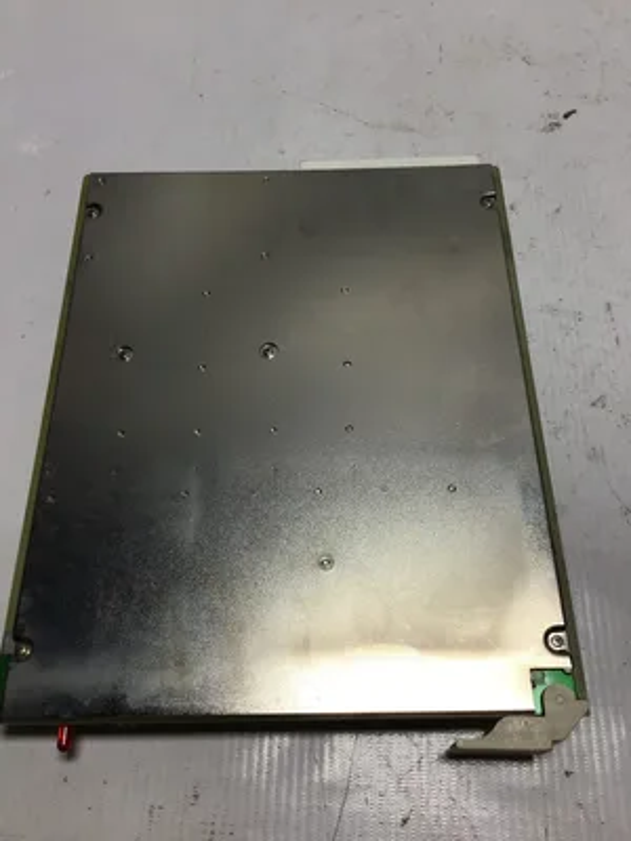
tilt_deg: -61.1
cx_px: 316
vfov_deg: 58.4
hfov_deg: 45.4
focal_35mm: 31
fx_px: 753
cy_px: 420
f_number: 2.4
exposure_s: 1/382
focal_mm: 3.3
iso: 25
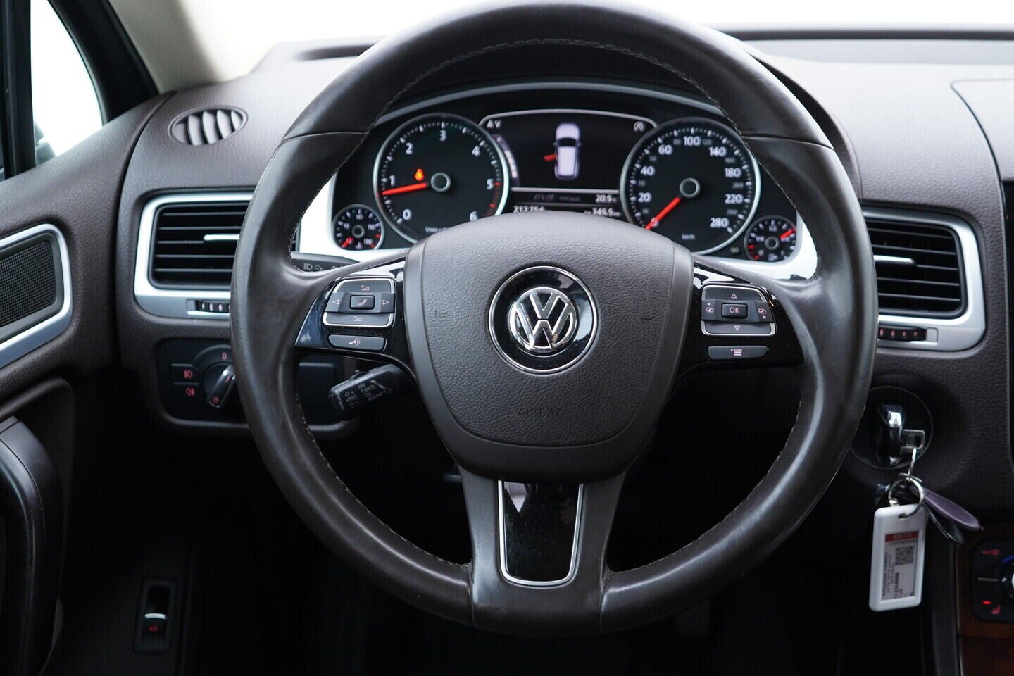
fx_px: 1014
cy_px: 338
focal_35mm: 36
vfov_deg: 36.9
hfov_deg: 53.1
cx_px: 507
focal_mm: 24
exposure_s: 1/40
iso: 320
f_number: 2.8
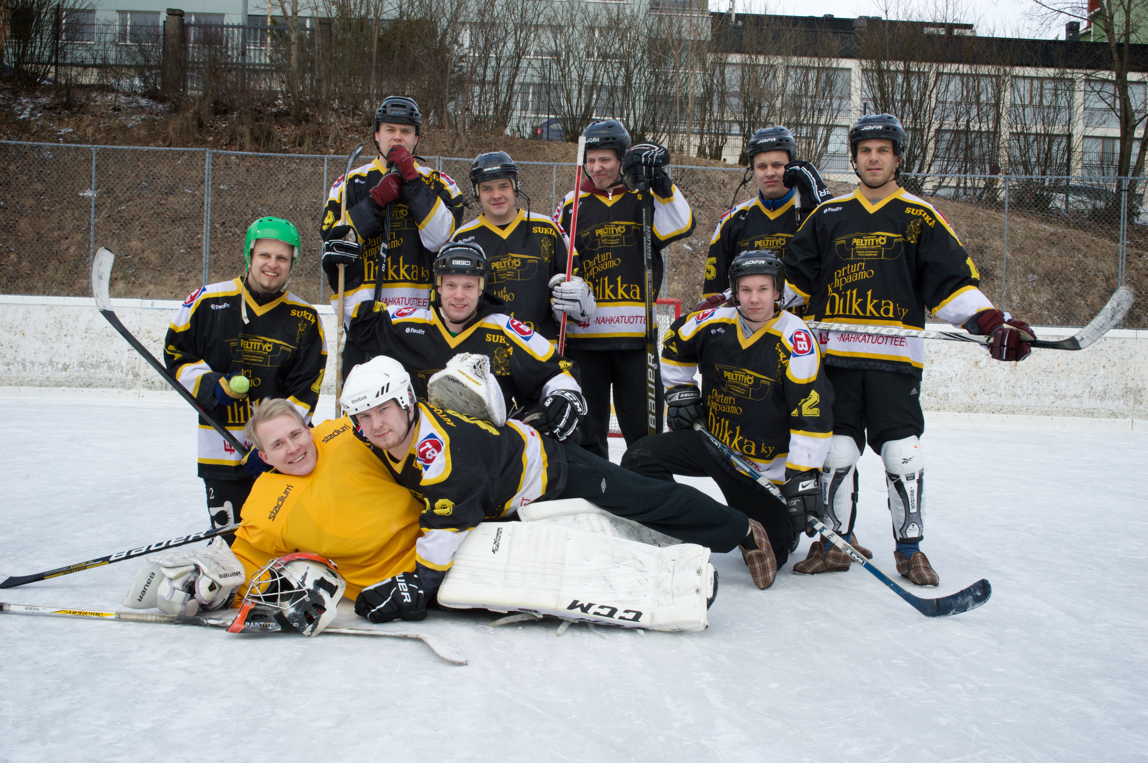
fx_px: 1243
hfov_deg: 49.6
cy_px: 382
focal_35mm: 39
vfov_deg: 34.1
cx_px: 574
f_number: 10
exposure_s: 1/250
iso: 400
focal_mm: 26
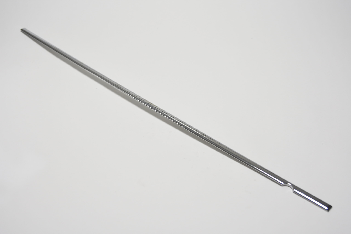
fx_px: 453
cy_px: 117
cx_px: 176
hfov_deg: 42.3
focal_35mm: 46
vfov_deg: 29.0
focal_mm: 31
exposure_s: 1/100
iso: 320
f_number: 2.8
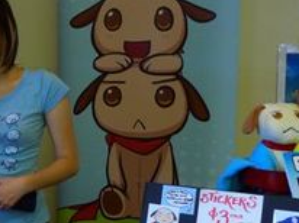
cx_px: -35
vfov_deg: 17.3
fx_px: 733
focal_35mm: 85
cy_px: 130
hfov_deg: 21.8
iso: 400
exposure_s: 1/30
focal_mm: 7.4
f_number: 2.3
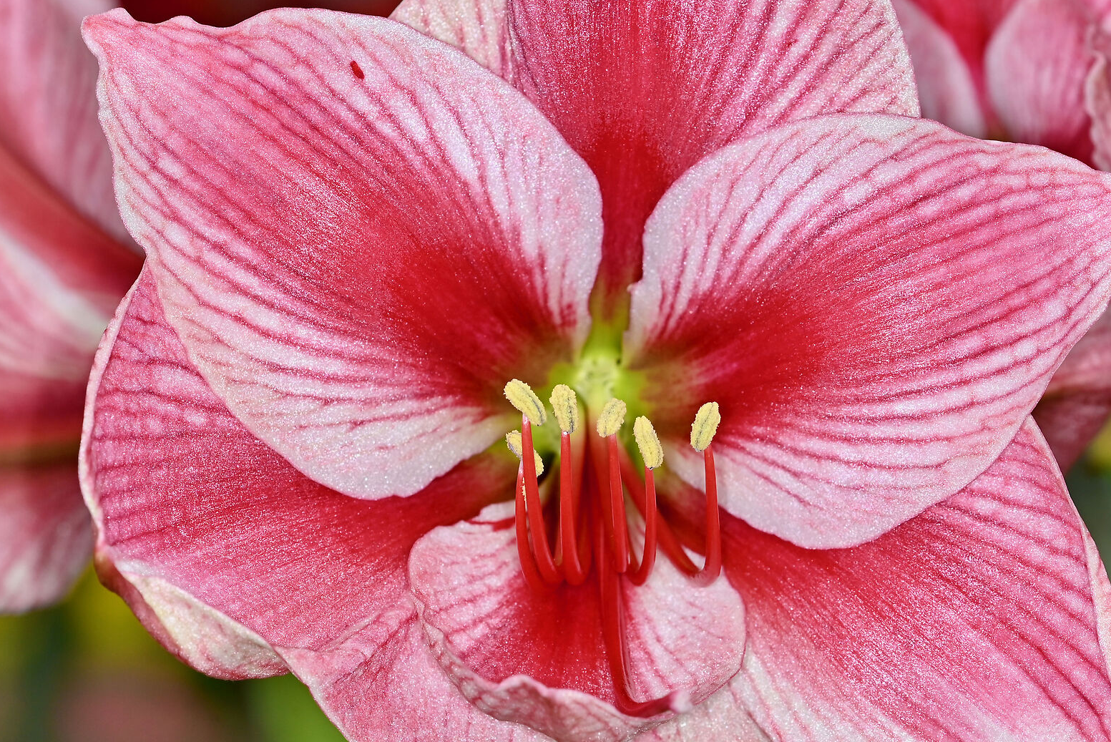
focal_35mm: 309
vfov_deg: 4.5
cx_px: 587
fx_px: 9540
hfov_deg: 6.7
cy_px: 279
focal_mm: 200
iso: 400
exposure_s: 1/200
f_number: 38
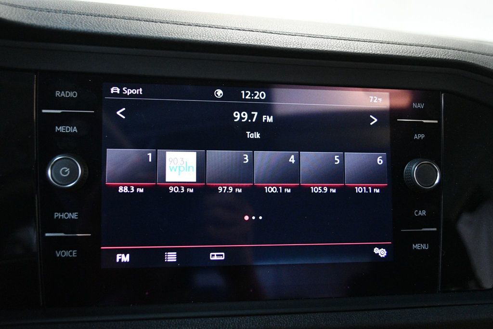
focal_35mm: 33
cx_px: 246
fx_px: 452
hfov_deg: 57.2
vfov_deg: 39.9
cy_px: 164
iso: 4000
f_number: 4
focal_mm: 22
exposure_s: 1/60
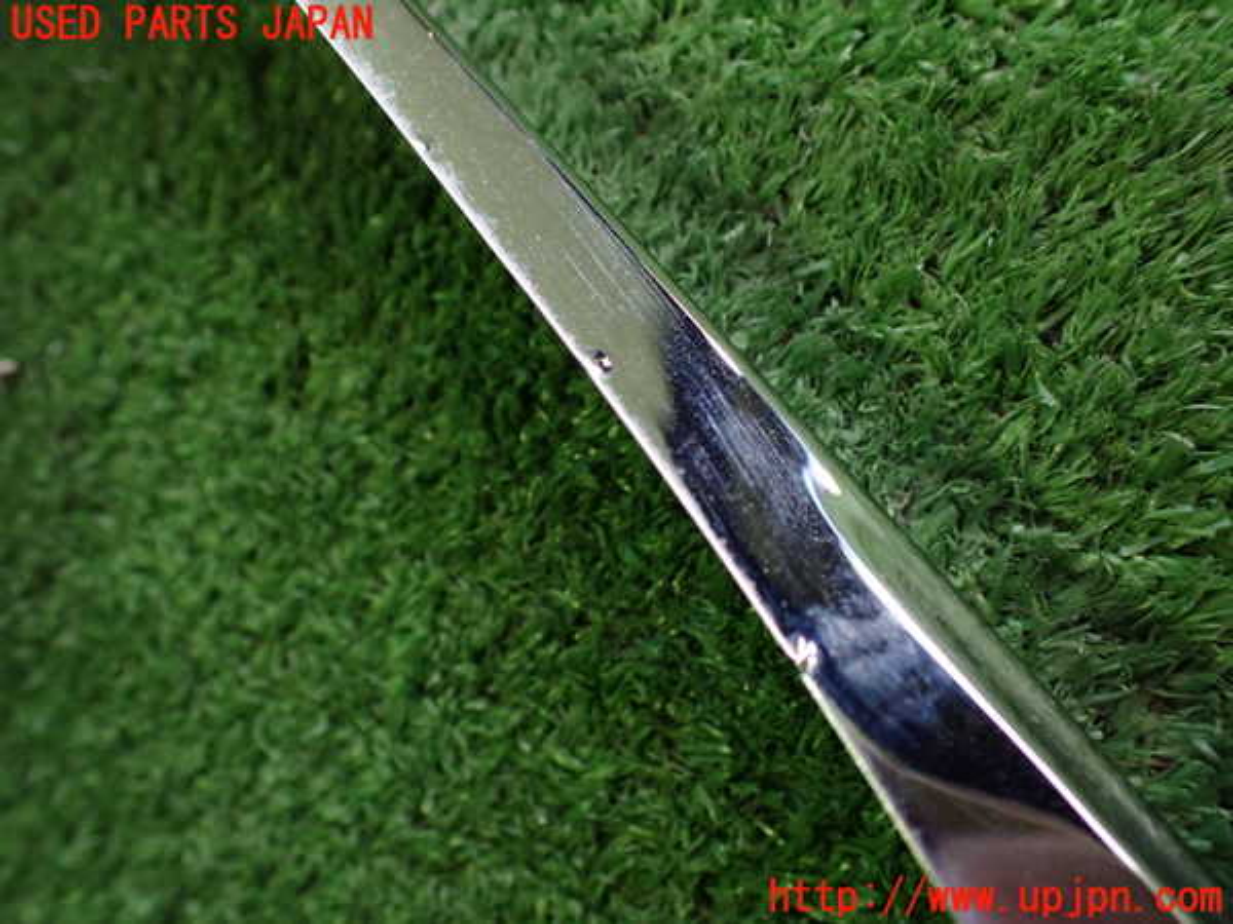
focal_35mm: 30
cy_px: 462
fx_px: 1069
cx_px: 616
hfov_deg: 60.0
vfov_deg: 46.8
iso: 800
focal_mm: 5.4
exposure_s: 1/125
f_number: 2.3
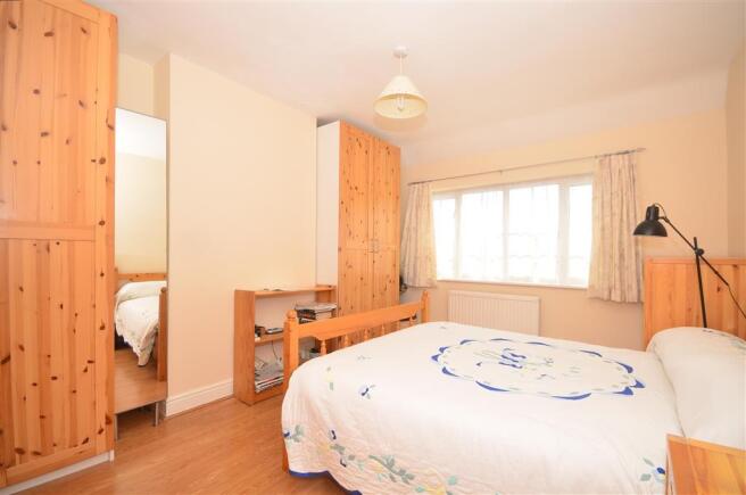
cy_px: 248
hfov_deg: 100.5
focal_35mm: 15
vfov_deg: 77.1
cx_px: 373
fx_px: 310
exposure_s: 1/200
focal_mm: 10
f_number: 7.1
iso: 200
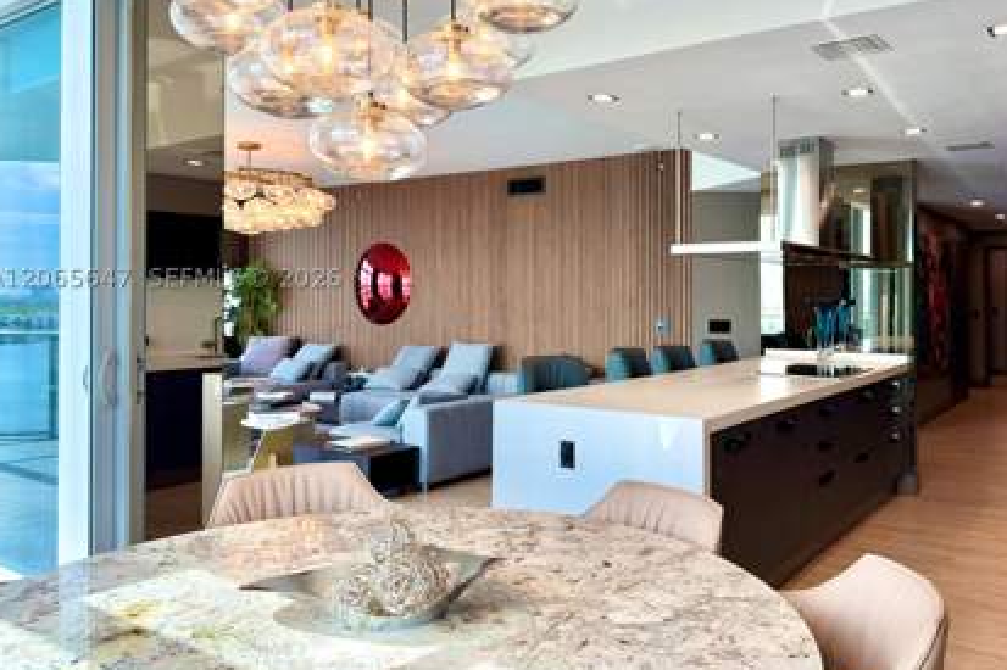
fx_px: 811
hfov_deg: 63.5
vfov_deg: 44.8
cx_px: 566
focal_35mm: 29
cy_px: 278
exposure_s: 1/453
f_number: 1.78
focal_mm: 6.76
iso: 80
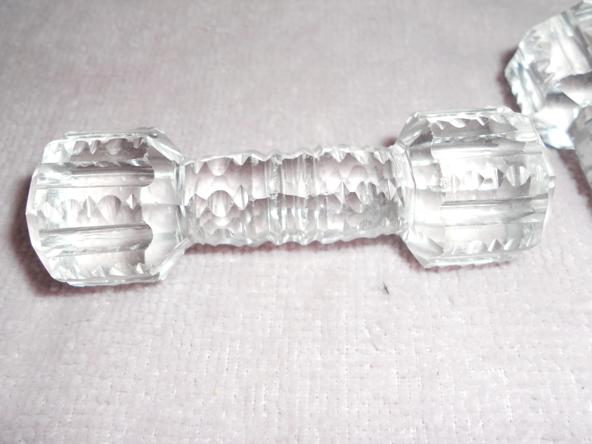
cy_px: 222
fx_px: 547
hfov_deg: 56.8
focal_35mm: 32
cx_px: 296
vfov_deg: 44.2
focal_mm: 5.8
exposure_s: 1/25
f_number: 8.8
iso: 80
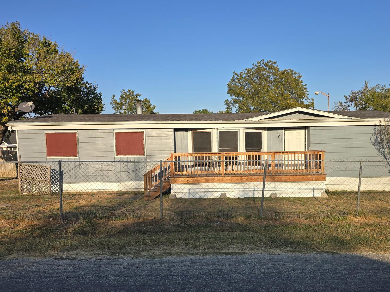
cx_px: 222
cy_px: 165
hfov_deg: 61.4
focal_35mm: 29
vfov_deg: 48.1
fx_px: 327
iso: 12
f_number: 1.7
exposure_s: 1/694
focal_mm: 6.3
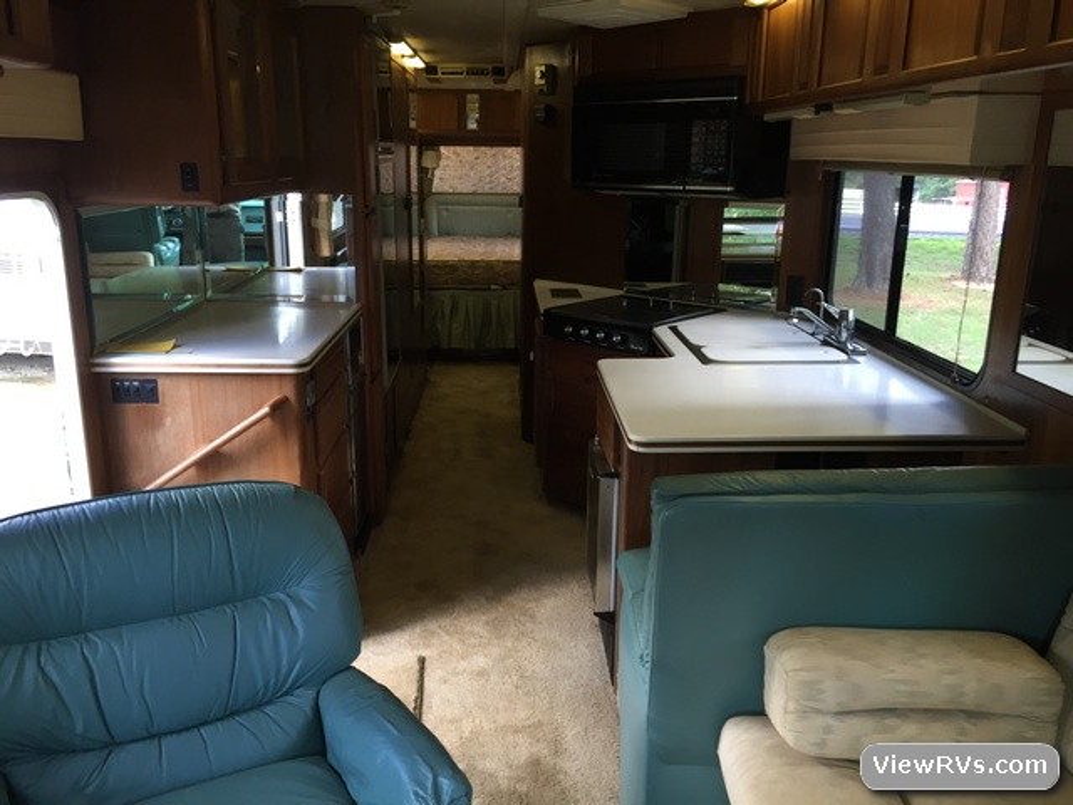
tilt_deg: -14.1
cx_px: 536
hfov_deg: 61.7
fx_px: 899
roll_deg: -2.1
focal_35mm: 29
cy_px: 402
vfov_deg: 48.2
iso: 64
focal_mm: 4.15
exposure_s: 1/30
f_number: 2.2
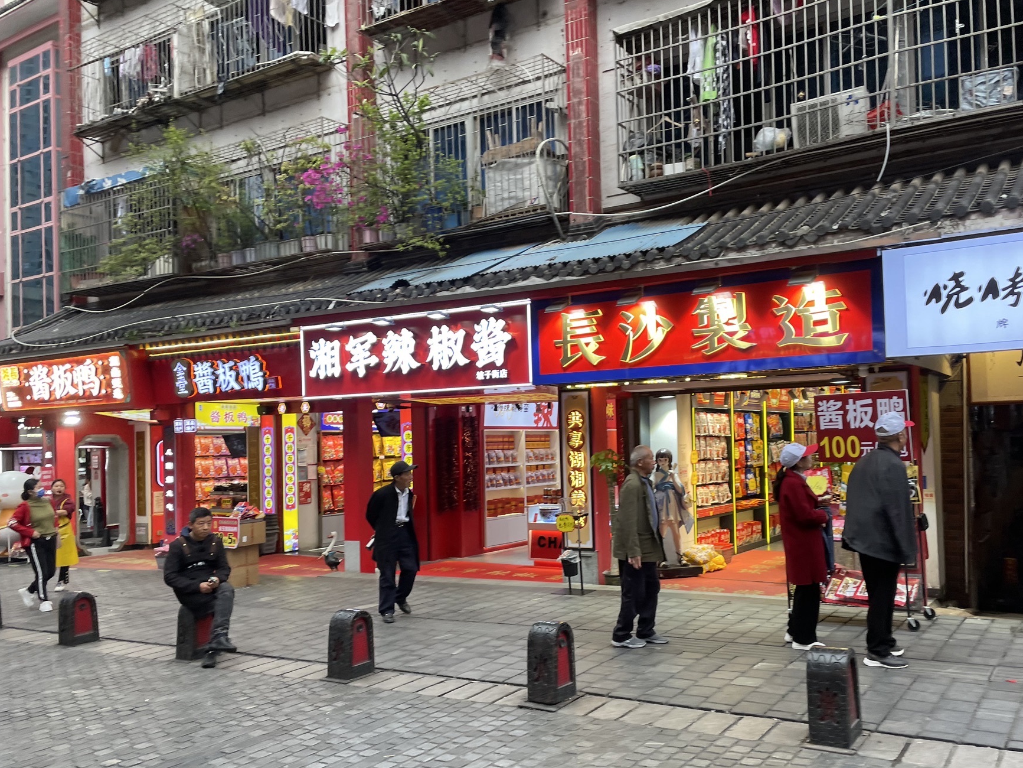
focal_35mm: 30
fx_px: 887
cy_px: 430
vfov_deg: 46.7
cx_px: 570
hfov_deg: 59.8
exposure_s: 1/100
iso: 40
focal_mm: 4.2
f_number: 1.6
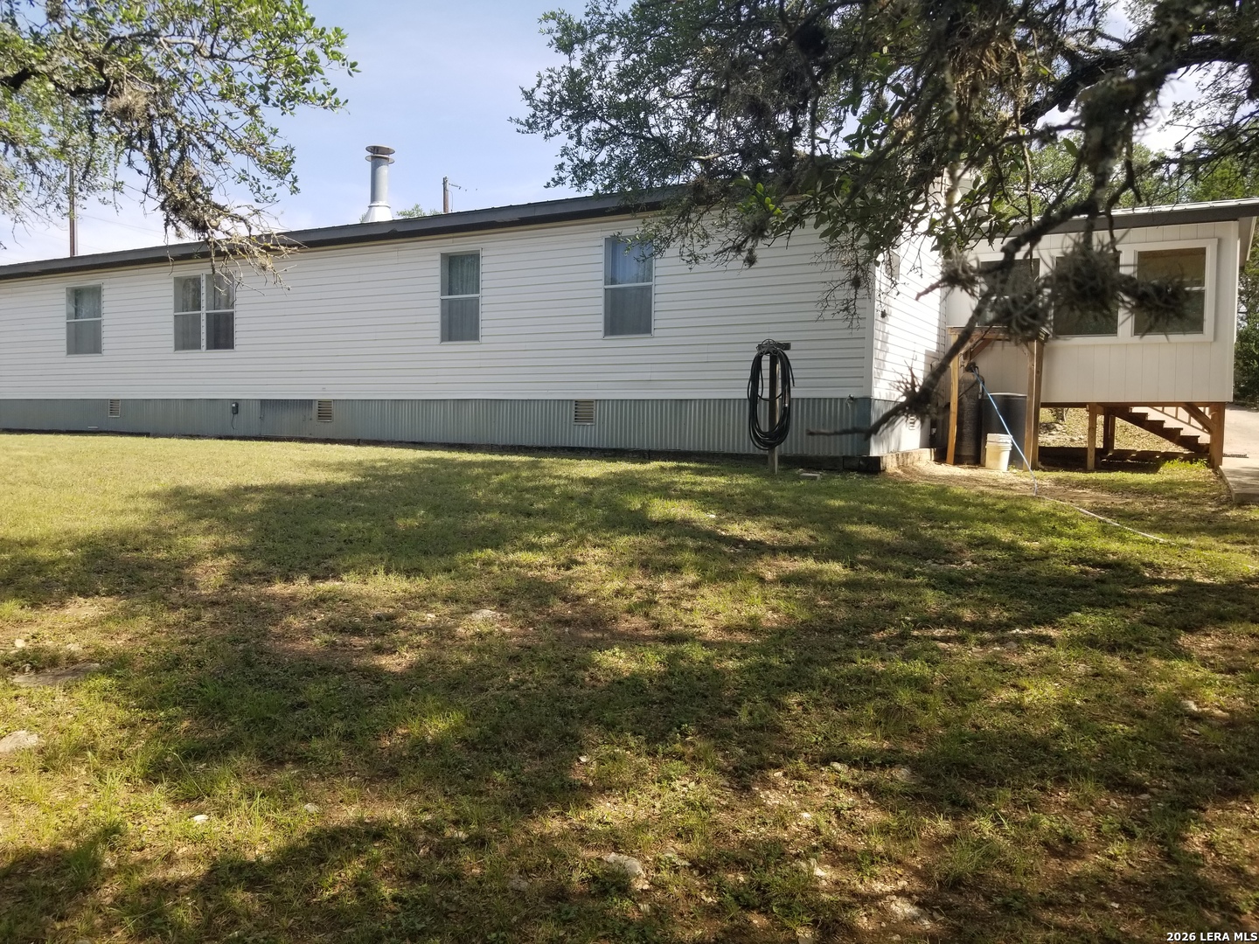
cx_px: 630
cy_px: 472
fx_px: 946
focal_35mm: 26
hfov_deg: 67.3
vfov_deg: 53.1
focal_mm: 4.25
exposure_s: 1/1040
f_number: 1.7
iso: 50
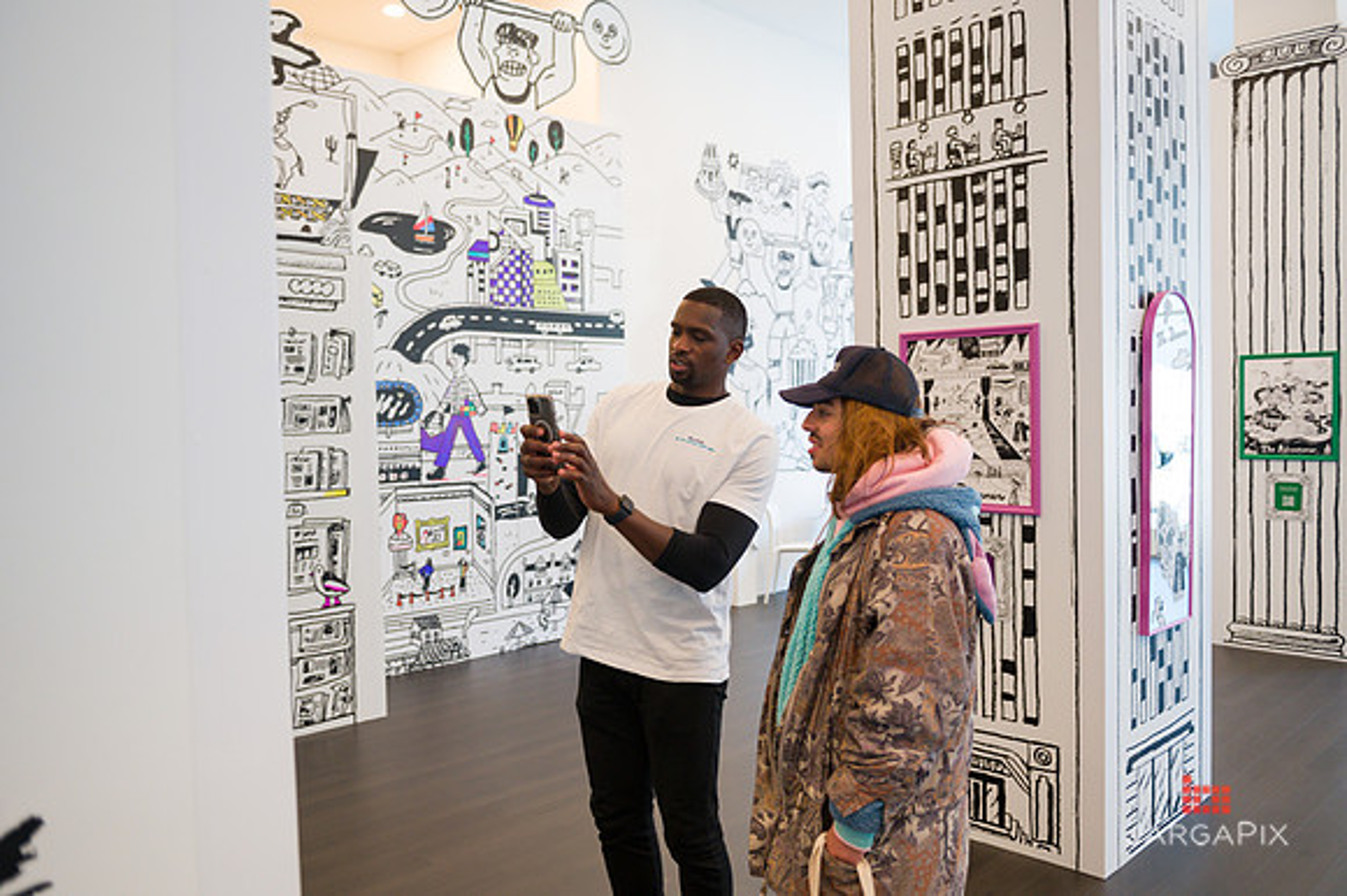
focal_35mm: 28
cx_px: 674
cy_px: 448
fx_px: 1047
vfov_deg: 46.4
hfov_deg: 65.5
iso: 1600
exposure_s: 1/200
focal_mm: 28
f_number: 3.5
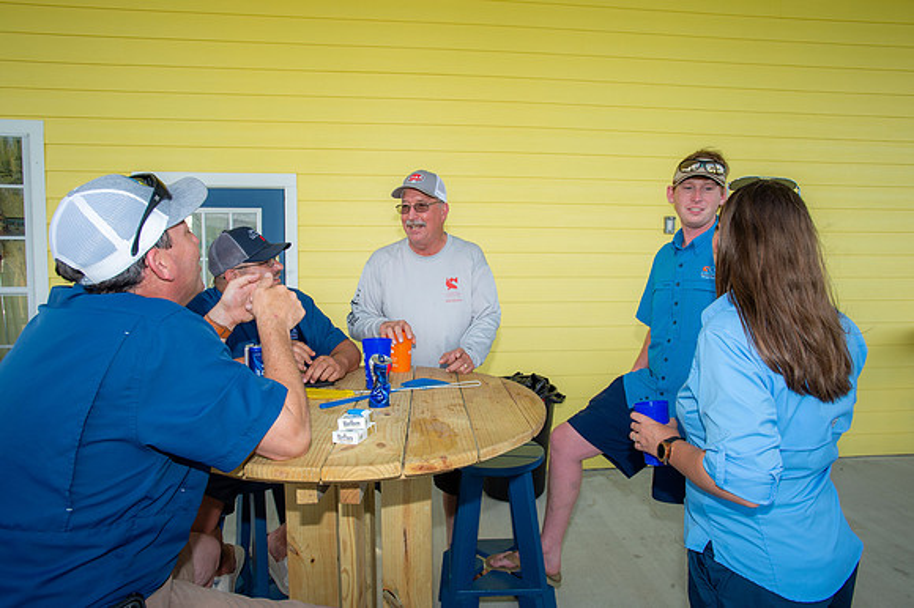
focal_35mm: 20
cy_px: 304
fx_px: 507
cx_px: 457
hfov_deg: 84.0
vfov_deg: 61.9
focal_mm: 20
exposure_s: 1/125
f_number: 5.6
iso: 200
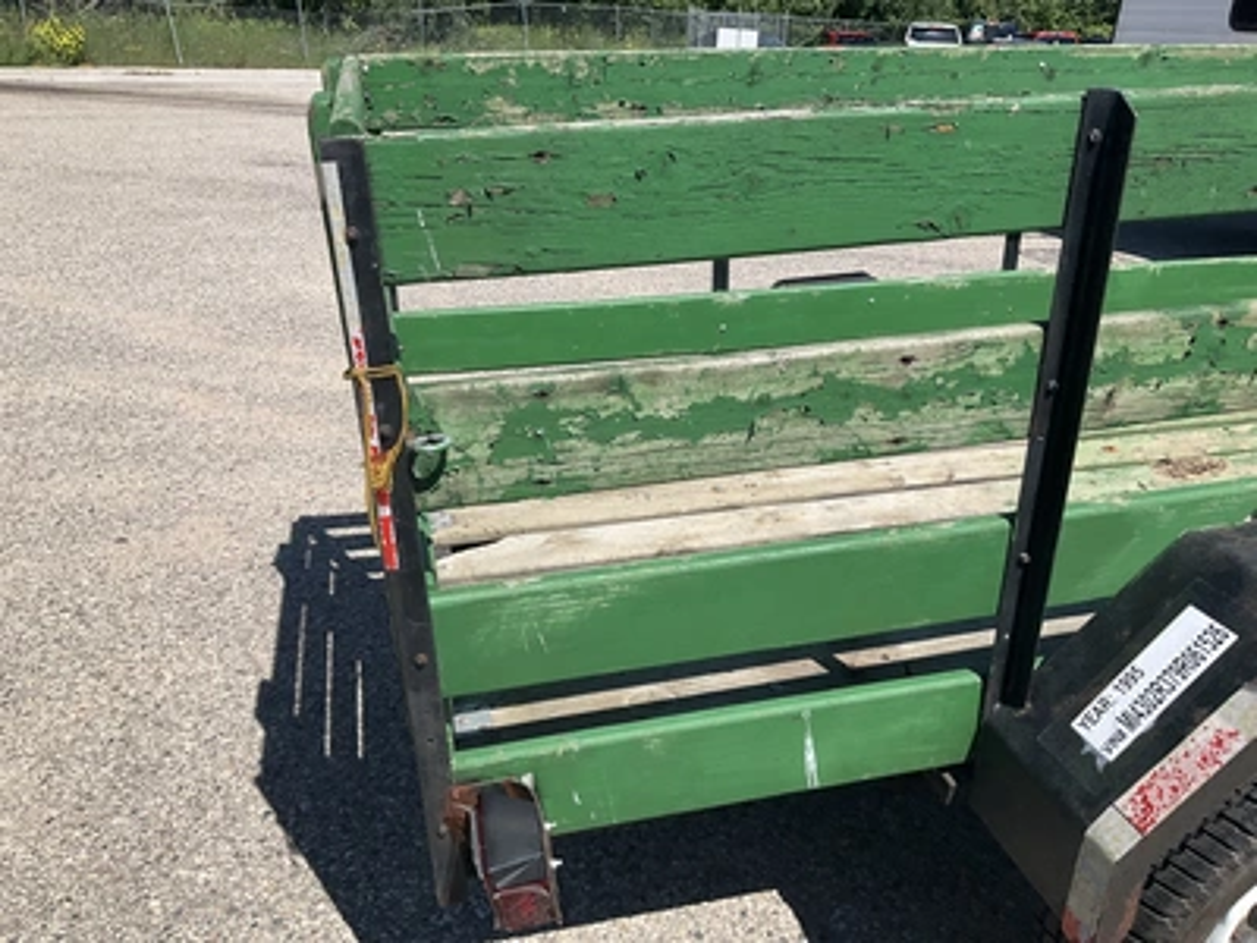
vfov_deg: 48.2
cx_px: 628
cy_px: 472
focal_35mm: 29
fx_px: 1053
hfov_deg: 61.7
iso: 25
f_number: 1.8
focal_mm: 3
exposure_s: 1/1984
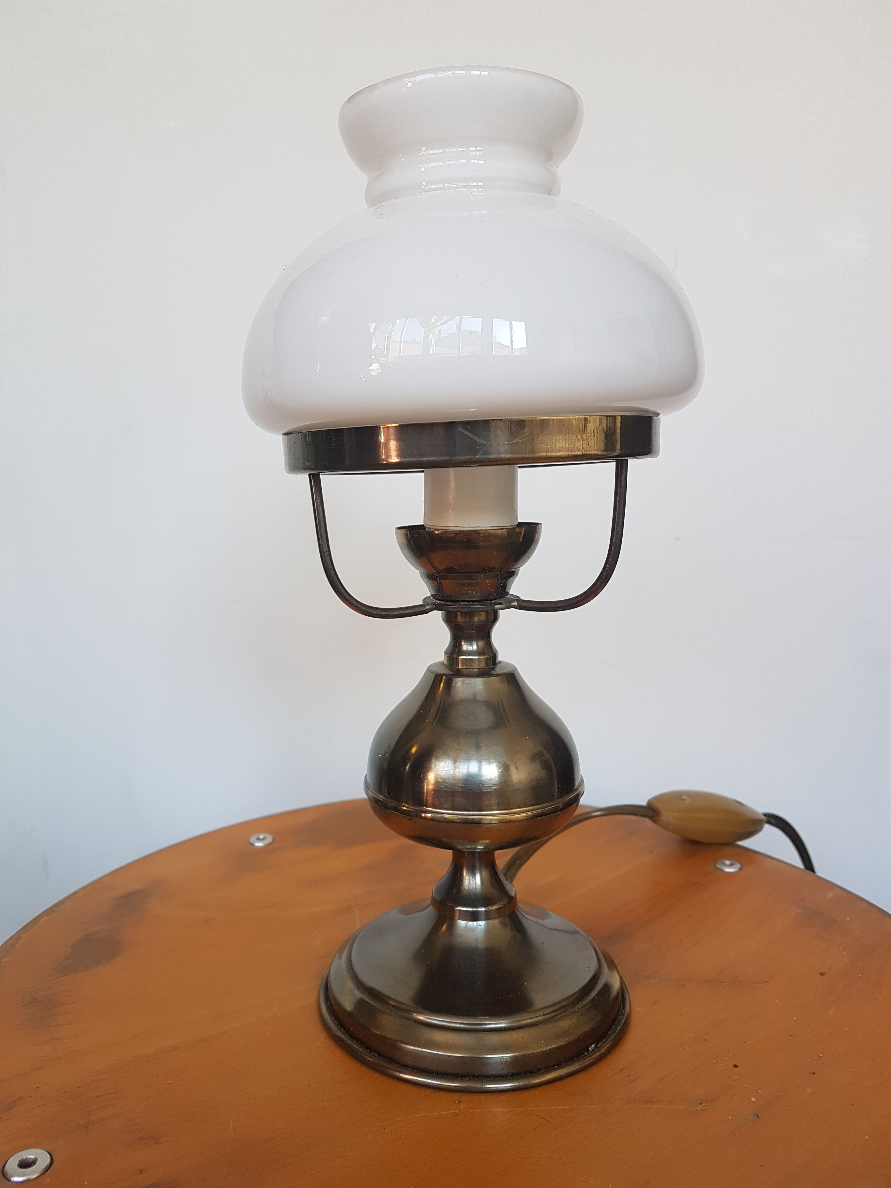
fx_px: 892
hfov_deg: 53.1
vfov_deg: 67.3
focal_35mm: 26
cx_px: 446
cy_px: 594
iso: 64
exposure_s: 1/100
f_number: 1.7
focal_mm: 4.2
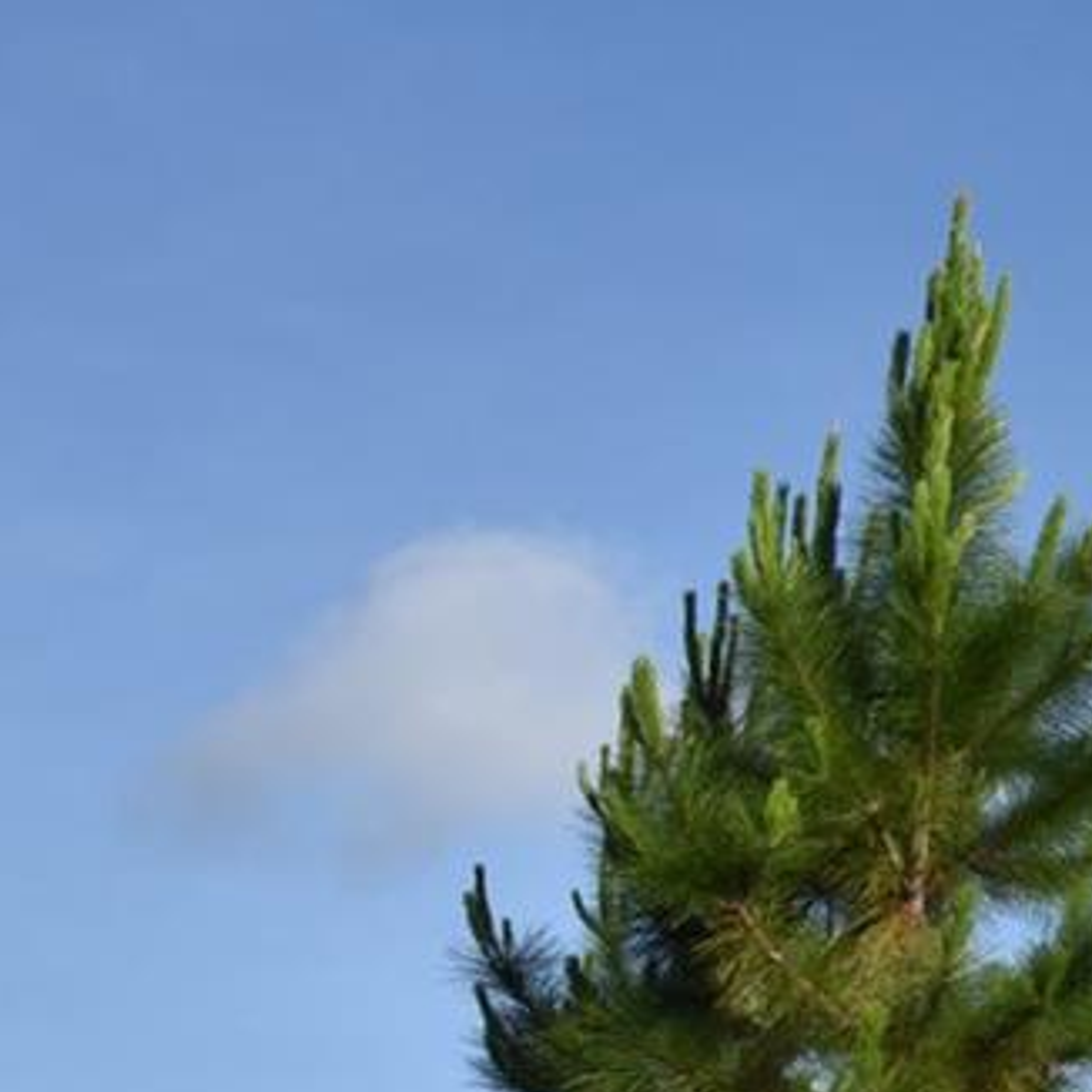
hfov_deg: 13.9
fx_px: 3569
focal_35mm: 100
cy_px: 1402
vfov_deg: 16.5
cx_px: 2351
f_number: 16
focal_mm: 24
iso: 1250
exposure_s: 1/1000
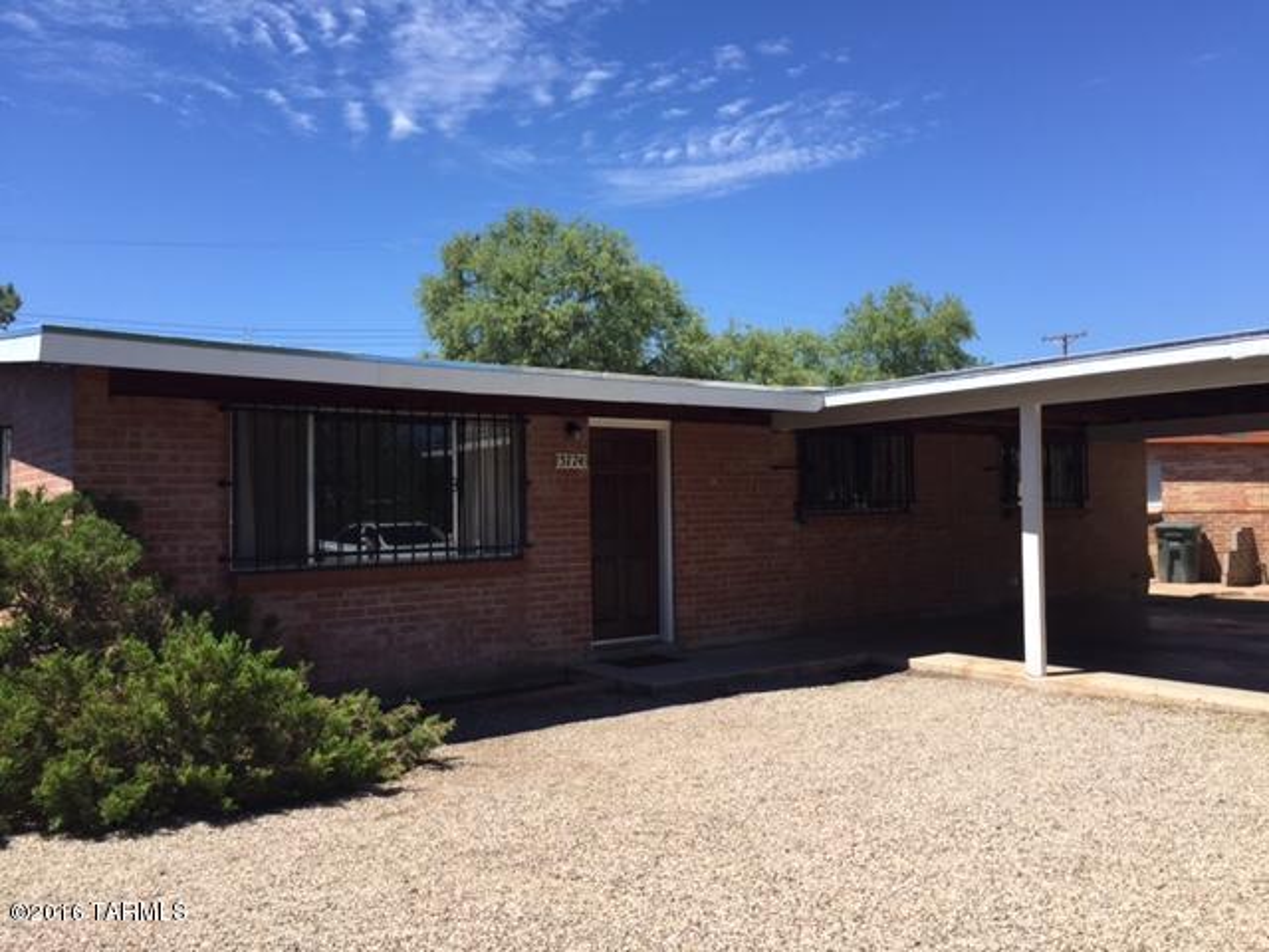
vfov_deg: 48.2
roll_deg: -1.4
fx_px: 1063
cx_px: 634
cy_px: 476
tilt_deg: +0.0
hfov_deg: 61.7
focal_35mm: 29
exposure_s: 1/1464
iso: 32
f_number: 2.2
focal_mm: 4.15
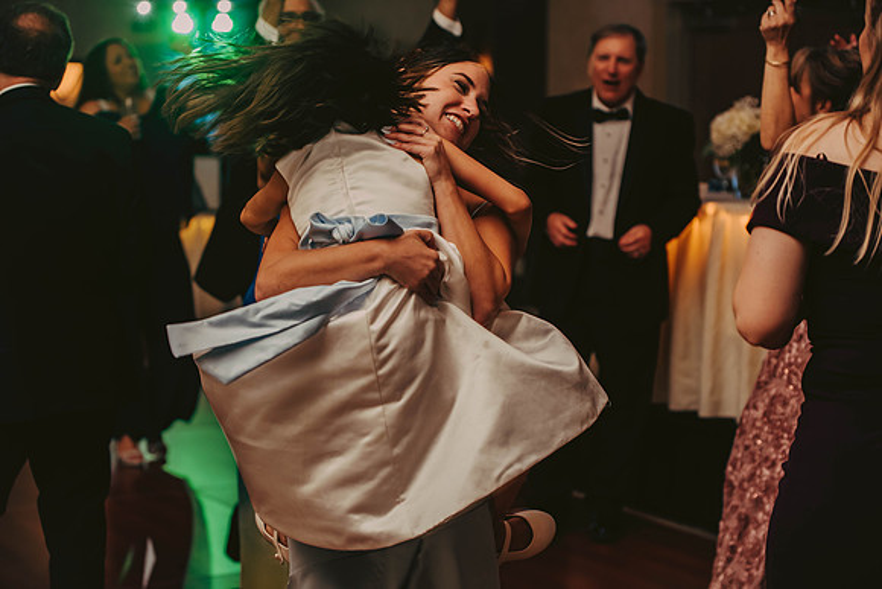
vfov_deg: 19.5
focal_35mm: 70
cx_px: 441
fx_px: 1715
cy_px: 294
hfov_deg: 28.8
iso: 800
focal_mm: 70
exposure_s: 1/60
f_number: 2.8
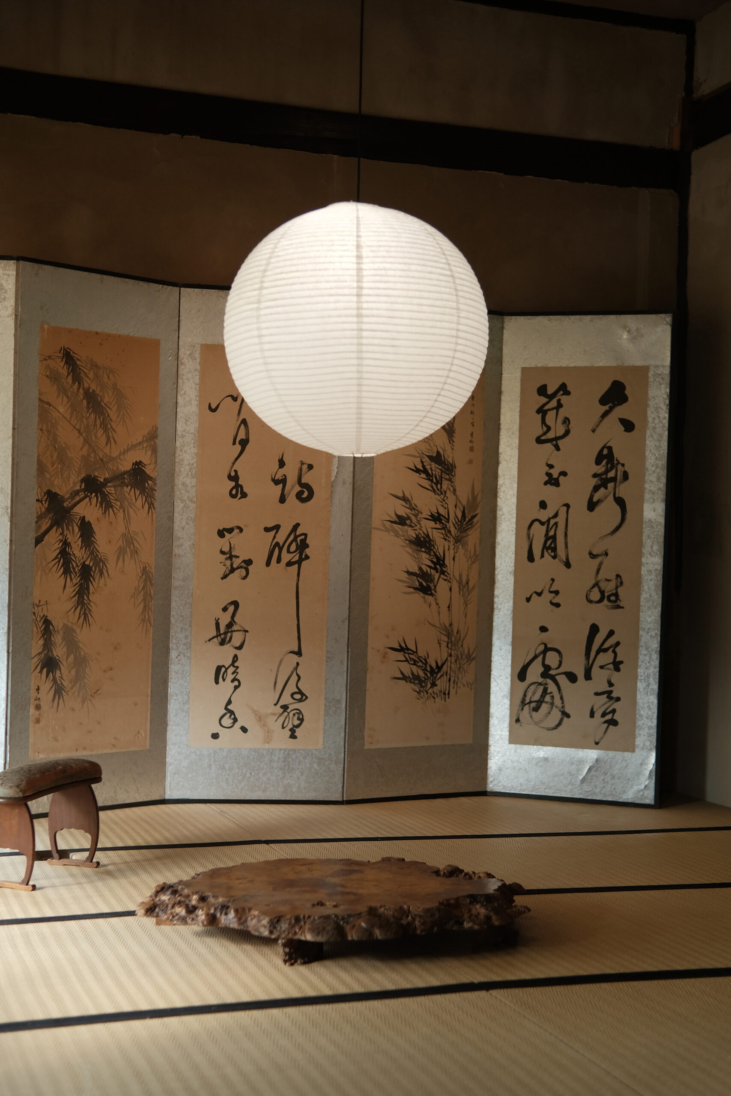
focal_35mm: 50
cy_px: 548
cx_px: 366
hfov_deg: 27.0
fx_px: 1523
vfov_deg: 39.6
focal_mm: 33
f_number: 1.6
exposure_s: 1/250
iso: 320
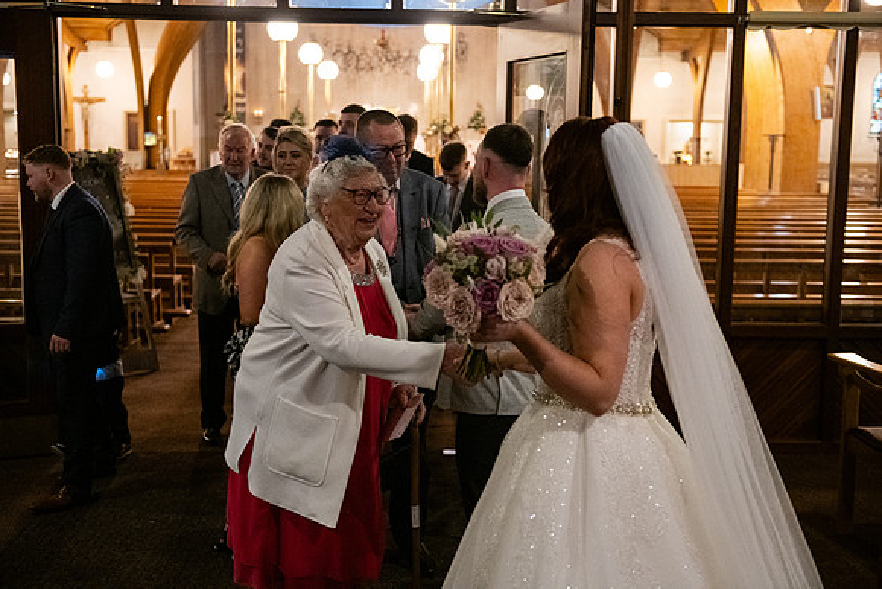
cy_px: 294
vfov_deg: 28.1
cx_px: 441
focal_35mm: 48
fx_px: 1176
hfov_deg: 41.1
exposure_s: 1/160
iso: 2500
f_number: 3.5
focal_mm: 48
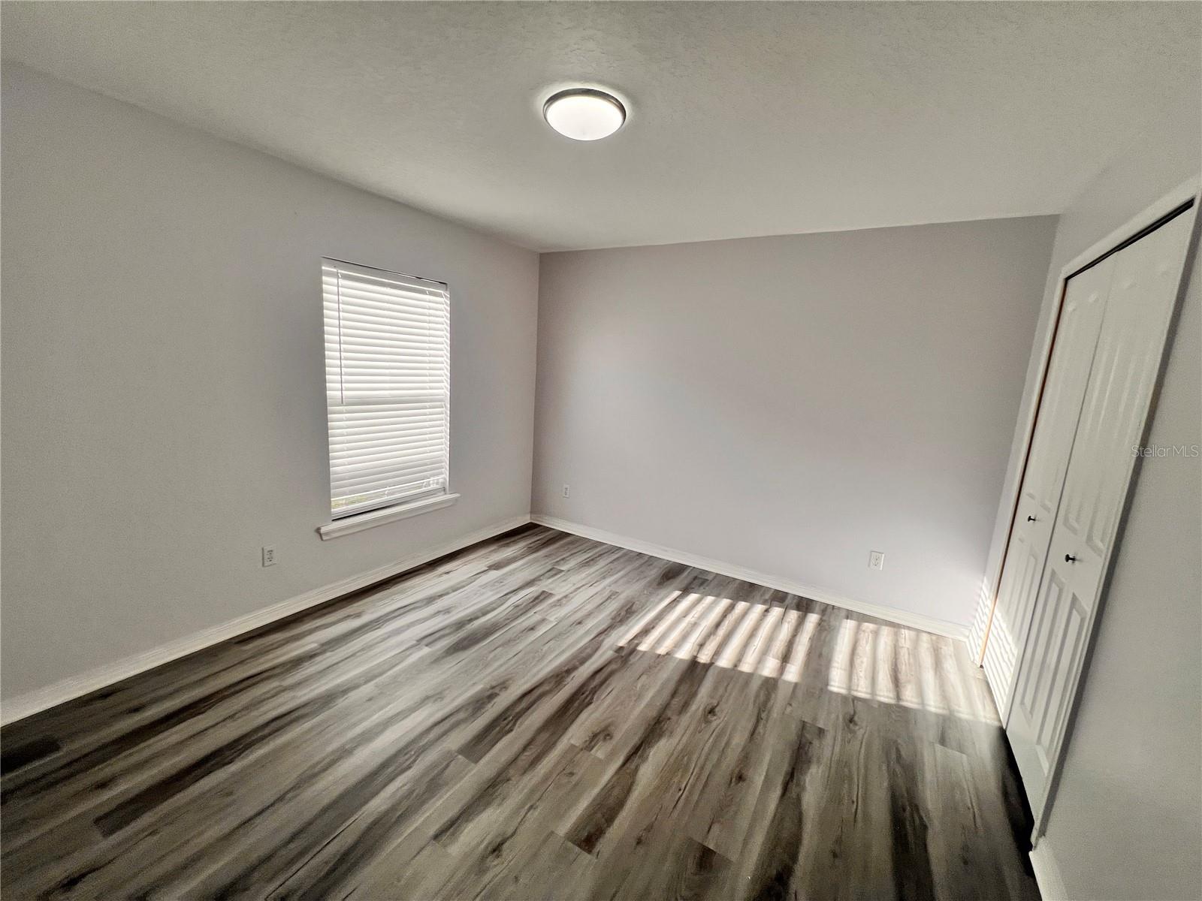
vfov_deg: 89.9
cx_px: 601
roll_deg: -1.7
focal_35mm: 13
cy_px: 450
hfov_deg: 106.2
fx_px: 451
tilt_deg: -12.3
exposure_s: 1/135
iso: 32
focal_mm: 1.57
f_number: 1.8
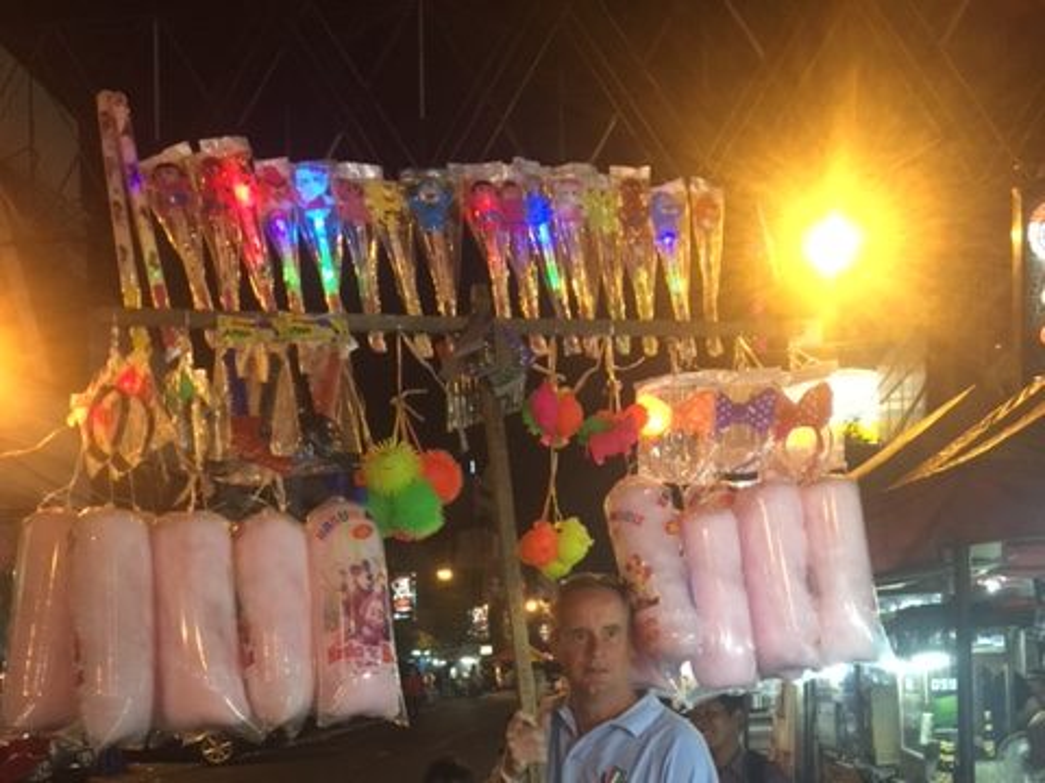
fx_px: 875
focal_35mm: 29
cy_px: 392
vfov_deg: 48.2
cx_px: 522
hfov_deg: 61.7
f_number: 2.2
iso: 125
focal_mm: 4.15
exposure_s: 1/10
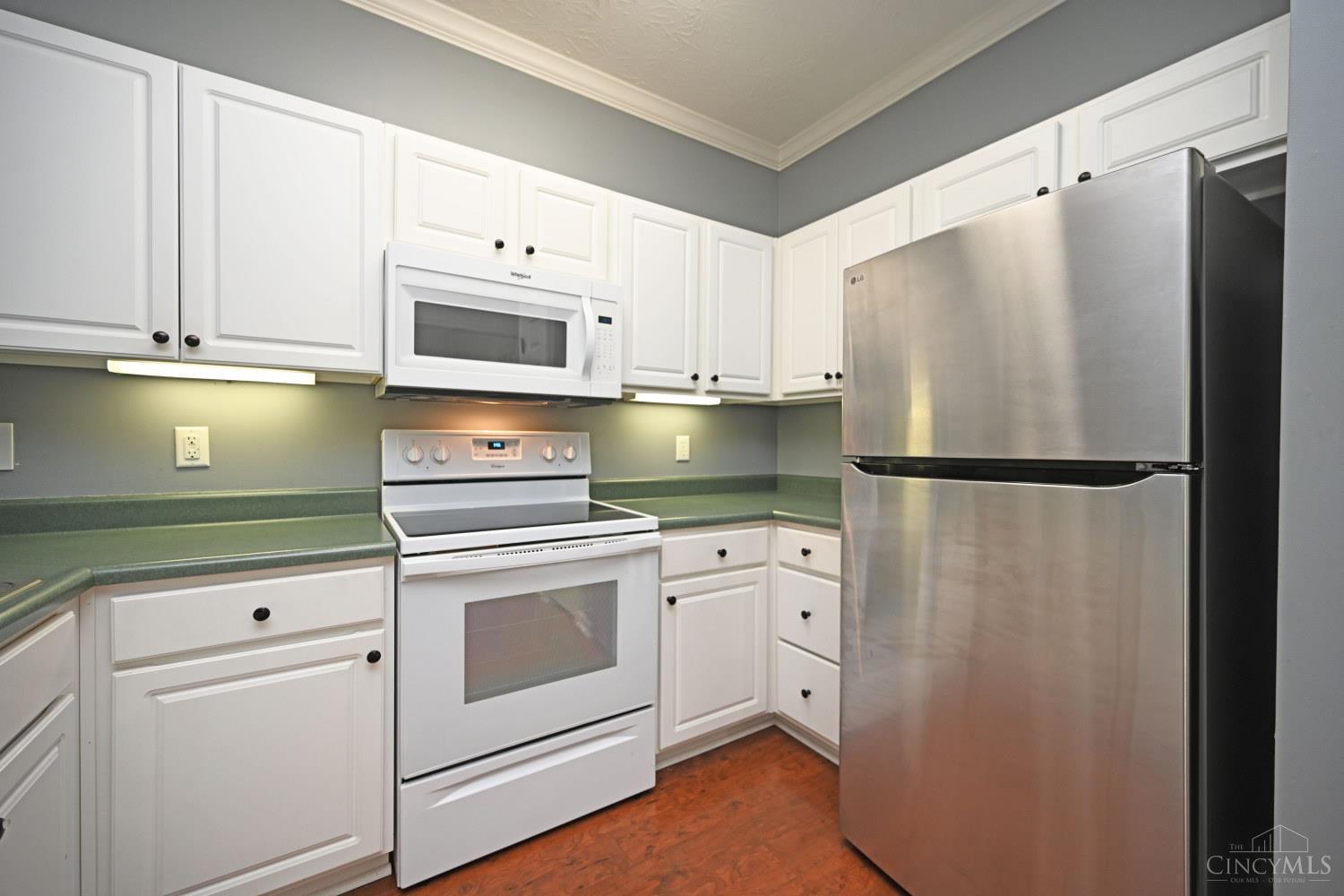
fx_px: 523
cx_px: 672
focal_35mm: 14
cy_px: 448
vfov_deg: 81.2
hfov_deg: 104.3
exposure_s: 1/60
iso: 400
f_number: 4
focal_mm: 14
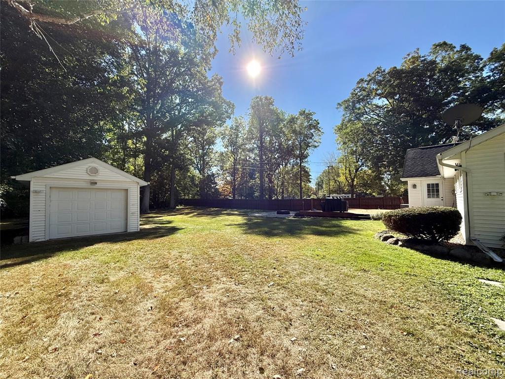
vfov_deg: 85.7
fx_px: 204
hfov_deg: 102.1
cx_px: 252
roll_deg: +0.5
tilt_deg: +3.4
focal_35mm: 14
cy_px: 190
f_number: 2.2
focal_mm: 2.22
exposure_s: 1/2165
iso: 64
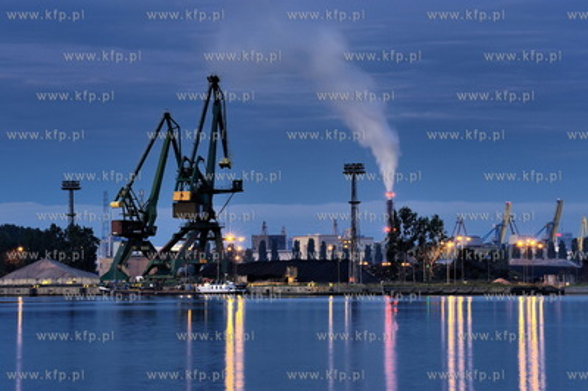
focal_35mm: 175
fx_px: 2856
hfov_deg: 11.8
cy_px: 196
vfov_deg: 7.8
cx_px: 294
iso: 200
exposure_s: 3
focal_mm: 175
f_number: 16
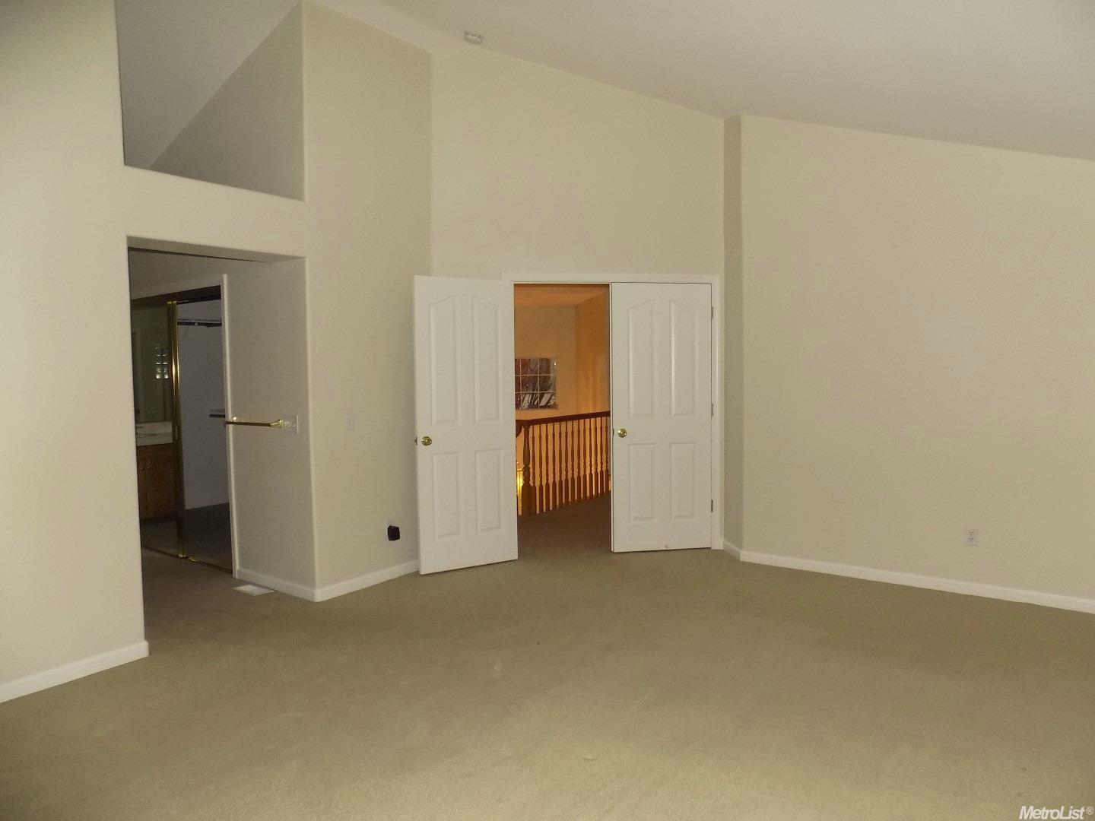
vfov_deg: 58.9
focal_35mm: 23
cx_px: 548
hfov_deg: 73.9
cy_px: 410
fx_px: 728
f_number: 3.1
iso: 200
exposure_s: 1/30
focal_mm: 4
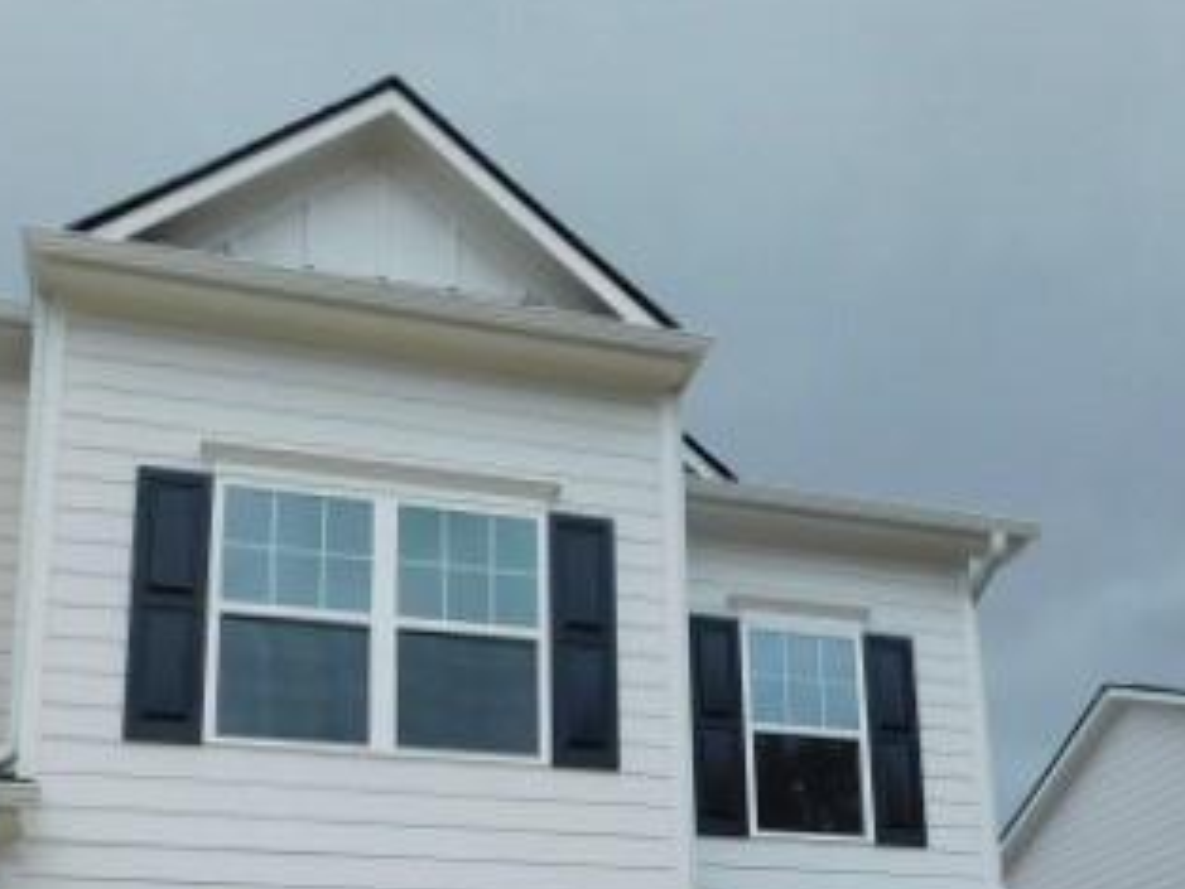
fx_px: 1610
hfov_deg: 40.2
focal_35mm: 47
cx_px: 738
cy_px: 881
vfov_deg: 29.0
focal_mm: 4
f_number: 6
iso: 125
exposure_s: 1/500
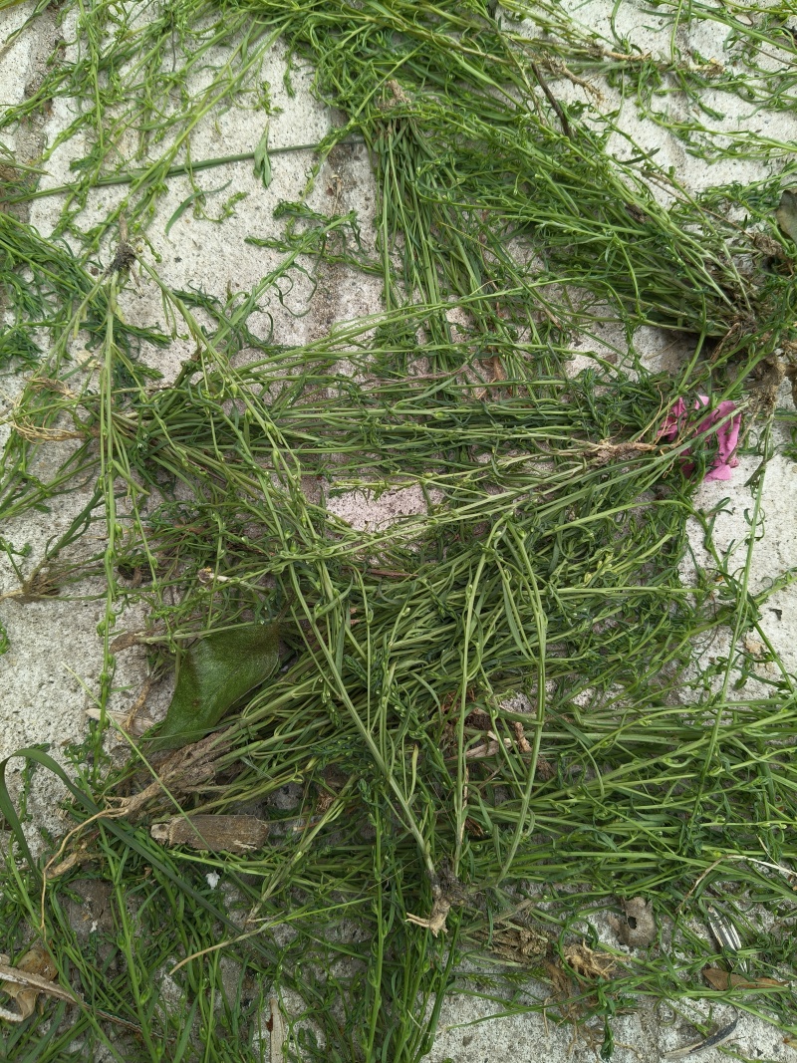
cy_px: 532
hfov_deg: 53.1
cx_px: 398
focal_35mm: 26
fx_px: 798
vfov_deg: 67.3
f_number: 1.8
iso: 80
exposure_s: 1/262
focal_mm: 4.84
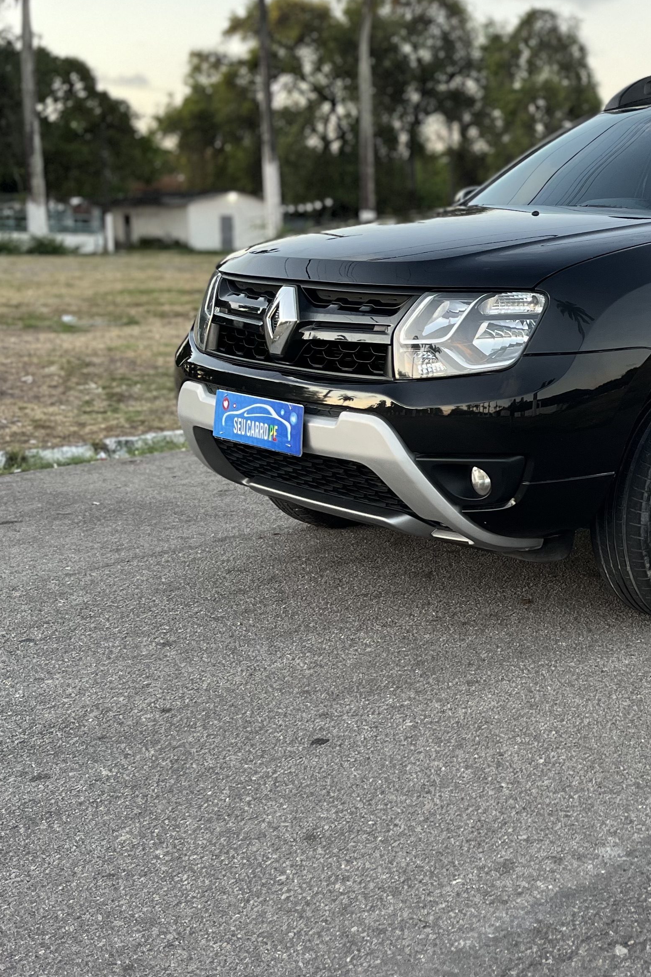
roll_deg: -0.3
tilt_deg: -8.2
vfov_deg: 41.8
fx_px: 1275
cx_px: 672
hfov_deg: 26.9
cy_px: 411
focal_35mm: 47
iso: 80
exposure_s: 1/122
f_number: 1.6
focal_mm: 5.1
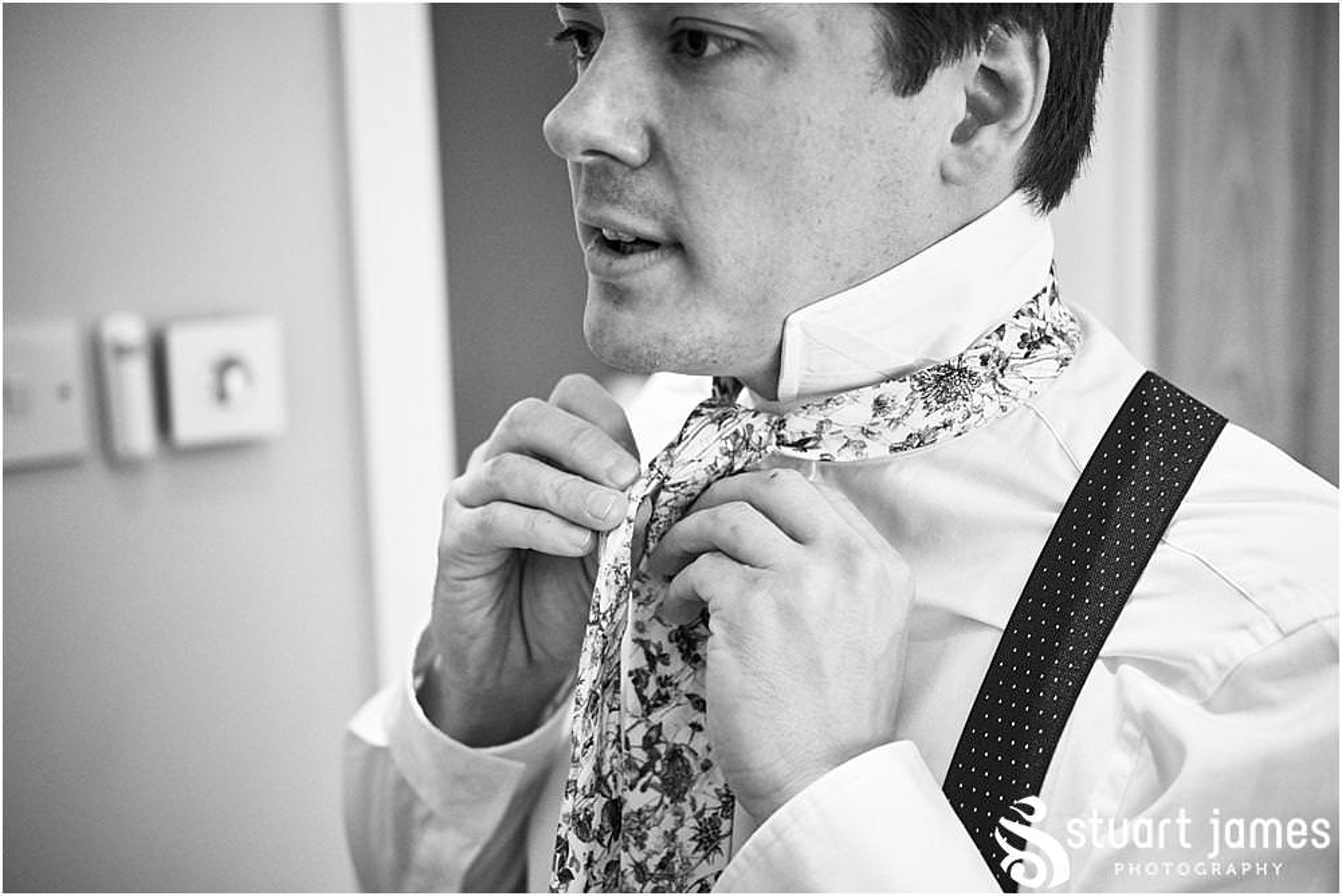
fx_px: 1977
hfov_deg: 37.5
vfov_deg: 25.6
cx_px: 671
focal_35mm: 53
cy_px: 448
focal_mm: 35
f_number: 2
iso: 2500
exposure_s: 1/250
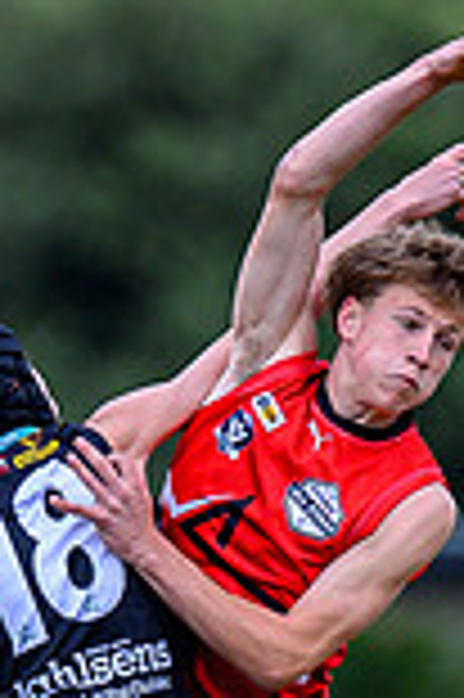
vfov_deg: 0.7
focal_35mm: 2832
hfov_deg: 0.5
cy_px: 904
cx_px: 525
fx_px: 54870
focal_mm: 500
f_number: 4
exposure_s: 1/1250
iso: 220
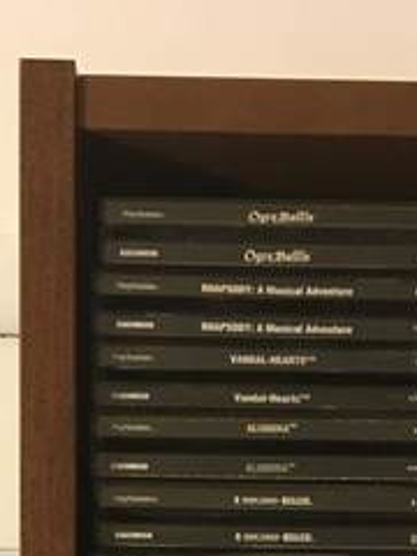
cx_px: 297
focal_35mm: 111
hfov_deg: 13.3
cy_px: 1024
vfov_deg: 15.2
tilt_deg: +2.3
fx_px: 1783
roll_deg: -0.7
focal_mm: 4.15
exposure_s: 1/8
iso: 80
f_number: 2.2
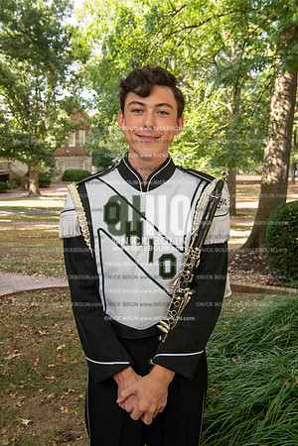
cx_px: 149
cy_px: 223
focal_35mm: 42
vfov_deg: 46.4
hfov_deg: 31.9
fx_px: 521
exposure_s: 1/100
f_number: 8
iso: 500
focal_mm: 42
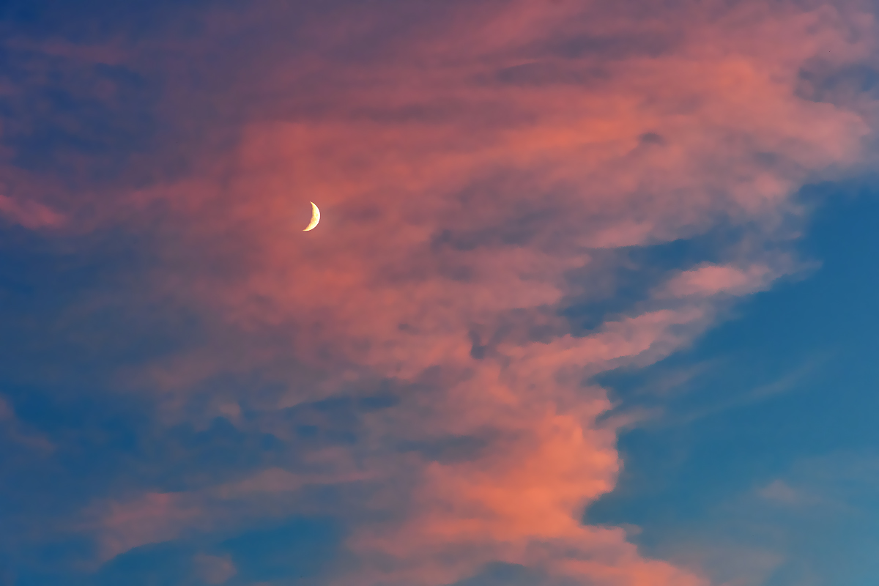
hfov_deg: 17.1
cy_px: 293
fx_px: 2930
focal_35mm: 120
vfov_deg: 11.4
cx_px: 440
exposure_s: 1/80
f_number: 7.1
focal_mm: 80
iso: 400
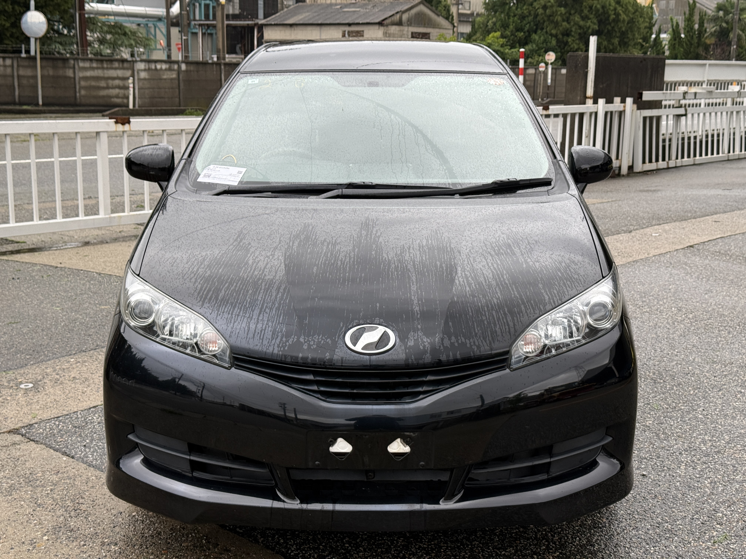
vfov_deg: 30.3
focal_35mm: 48
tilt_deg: -11.2
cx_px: 373
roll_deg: -1.0
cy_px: 280
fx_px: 1034
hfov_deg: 39.7
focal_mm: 6.76
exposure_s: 1/293
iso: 64
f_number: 1.78
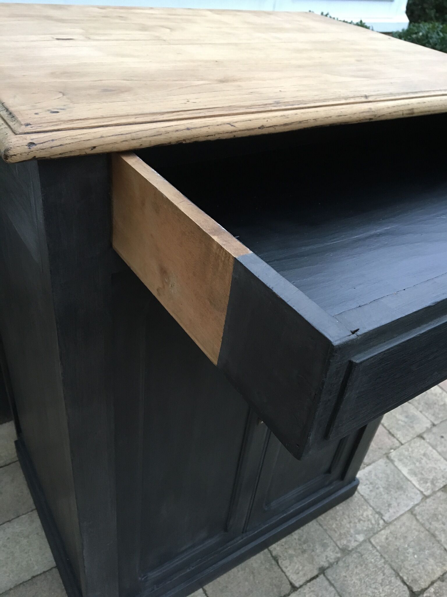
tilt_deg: -37.0
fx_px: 499
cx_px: 224
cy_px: 298
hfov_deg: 48.2
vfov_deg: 61.7
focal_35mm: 29
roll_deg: -7.5
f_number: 2.2
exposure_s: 1/33
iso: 160
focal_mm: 4.15
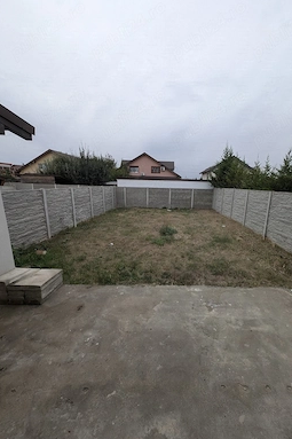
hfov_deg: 84.8
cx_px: 168
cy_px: 224
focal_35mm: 13
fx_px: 158
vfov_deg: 108.3
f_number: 1.95
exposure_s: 1/141
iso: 41
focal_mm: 2.23
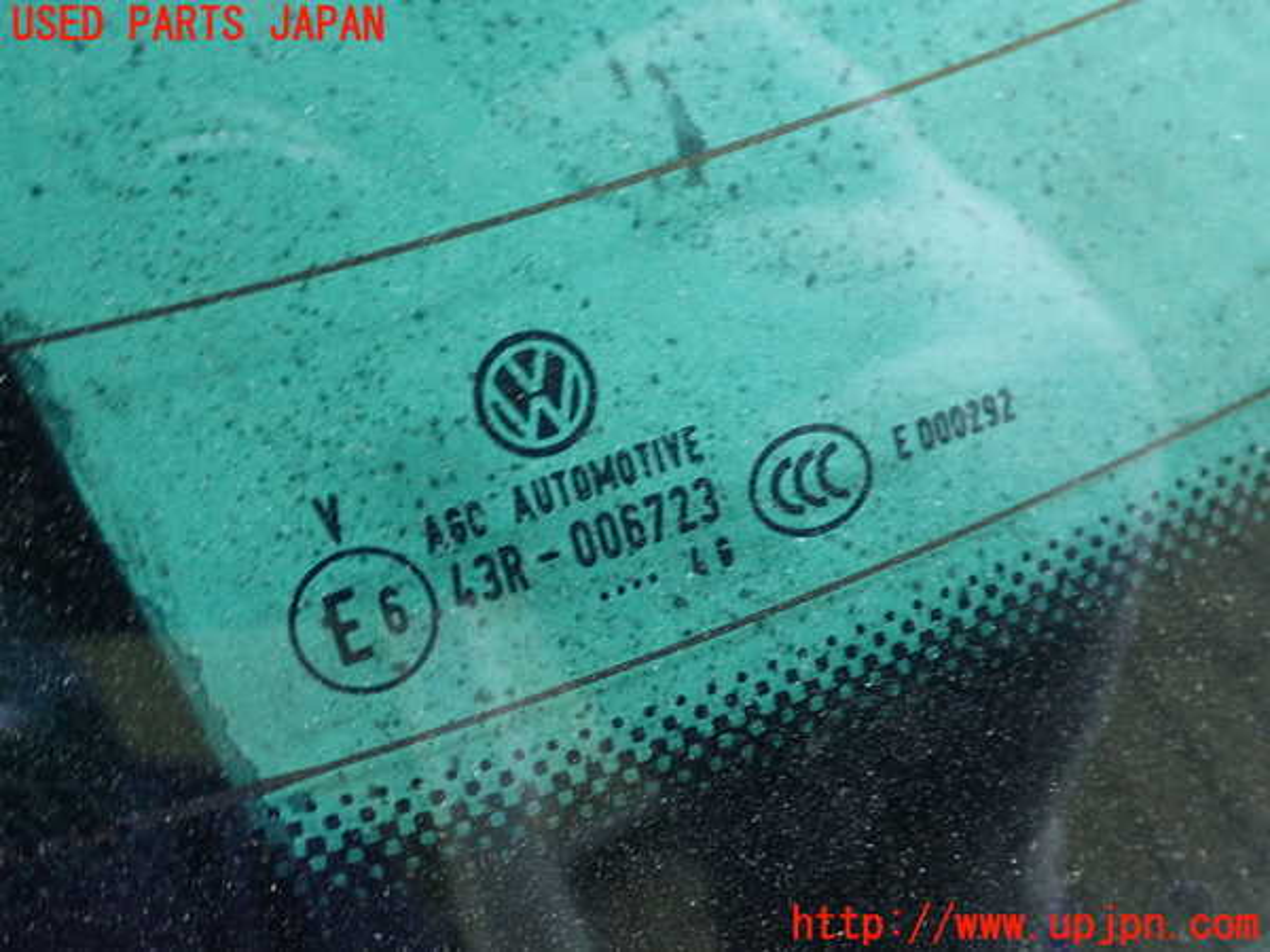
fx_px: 1578
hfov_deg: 43.9
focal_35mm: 43
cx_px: 635
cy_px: 476
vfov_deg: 33.6
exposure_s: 1/30
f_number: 2.9
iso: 800
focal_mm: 7.86
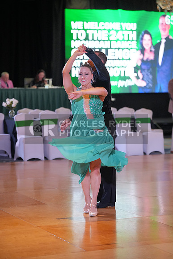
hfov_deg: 13.7
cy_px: 130
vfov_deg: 20.4
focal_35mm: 100
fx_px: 720
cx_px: 86
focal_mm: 100
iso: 4000
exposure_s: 1/500
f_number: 2.8
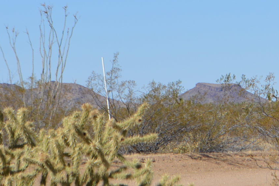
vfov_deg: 4.7
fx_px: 2254
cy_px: 15
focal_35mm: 291
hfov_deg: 7.1
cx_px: 253
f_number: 8
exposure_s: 1/2000
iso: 400
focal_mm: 55
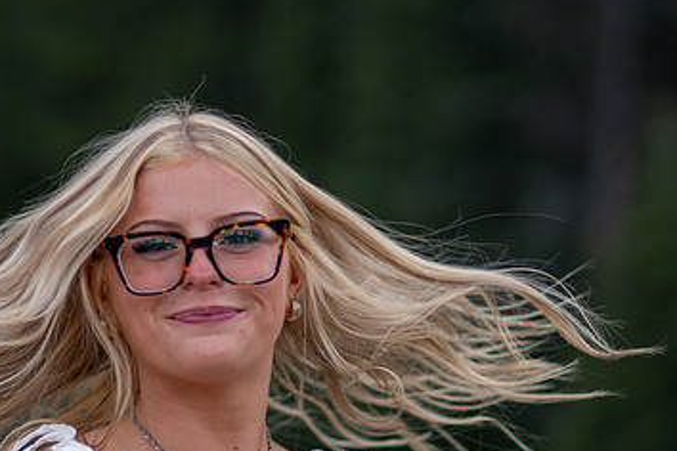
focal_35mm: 218
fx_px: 4099
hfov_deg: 9.4
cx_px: 156
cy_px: 360
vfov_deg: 6.3
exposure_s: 1/1250
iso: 200
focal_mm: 85
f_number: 1.8
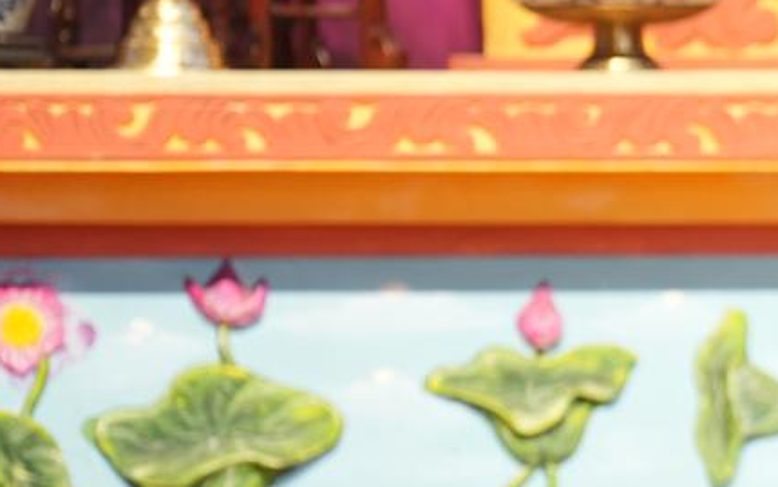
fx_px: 16479
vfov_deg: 1.7
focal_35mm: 777
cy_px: 418
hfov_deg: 2.7
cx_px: 1060
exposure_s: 1/160
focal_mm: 182
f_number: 2.8
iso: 800
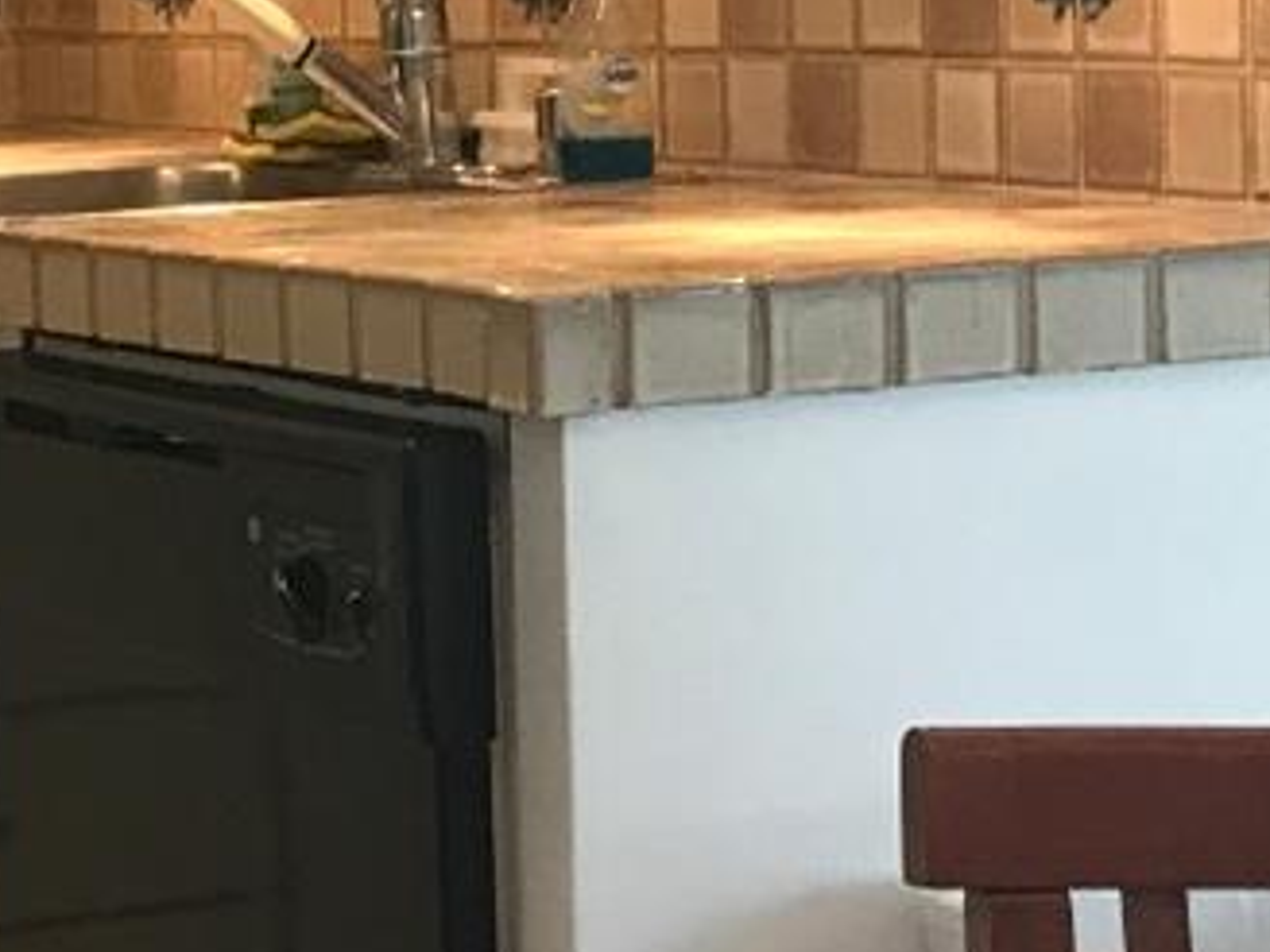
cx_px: 147
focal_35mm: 128
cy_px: 120
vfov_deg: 11.5
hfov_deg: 15.2
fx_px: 4696
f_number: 1.8
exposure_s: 1/30
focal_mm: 3.99
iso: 40
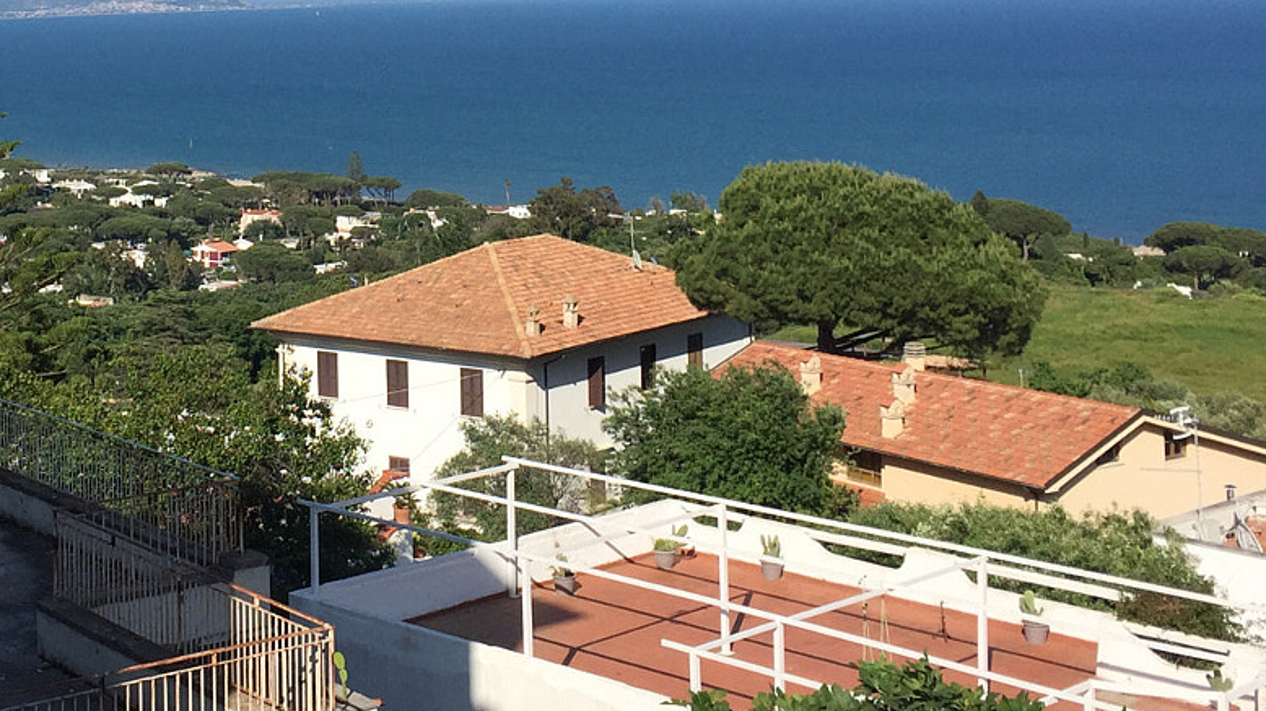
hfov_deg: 31.9
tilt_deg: -2.0
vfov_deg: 18.1
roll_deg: +0.9
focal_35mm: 65
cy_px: 28
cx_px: 351
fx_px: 2181
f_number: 2.2
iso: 32
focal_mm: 4.15
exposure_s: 1/2639
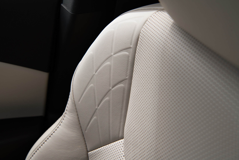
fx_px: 305
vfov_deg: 29.2
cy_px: 80
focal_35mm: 46
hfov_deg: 42.7
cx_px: 120
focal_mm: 46
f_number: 7.1
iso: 500
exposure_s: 1/100
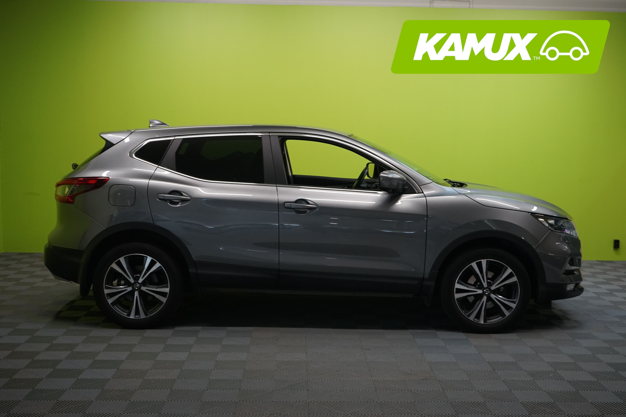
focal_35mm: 43
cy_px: 208
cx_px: 313
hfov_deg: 45.4
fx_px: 748
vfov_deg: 31.2
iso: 1600
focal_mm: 43
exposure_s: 1/30
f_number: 7.1
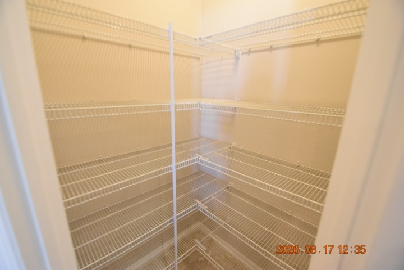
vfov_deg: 77.3
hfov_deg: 100.4
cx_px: 202
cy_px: 135
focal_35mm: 15
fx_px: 168
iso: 1600
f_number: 3.5
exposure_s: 1/60
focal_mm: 10
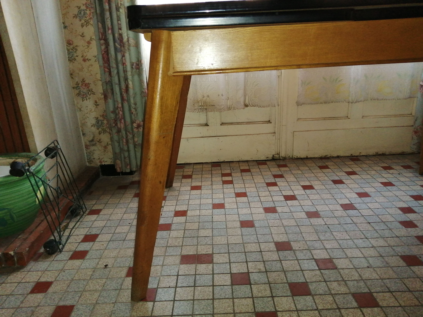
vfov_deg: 53.1
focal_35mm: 26
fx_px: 318
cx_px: 212
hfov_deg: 67.3
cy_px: 158
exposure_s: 1/33.3
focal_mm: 3.46
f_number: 1.8
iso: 200
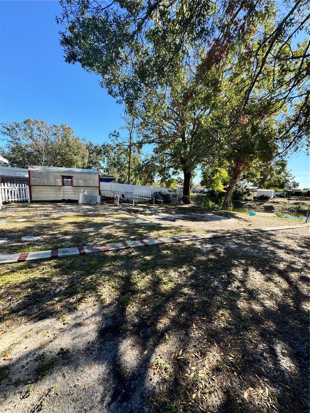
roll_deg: -2.8
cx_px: 155
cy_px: 206
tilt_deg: -5.8
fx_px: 167
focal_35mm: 14
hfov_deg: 85.7
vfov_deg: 102.1
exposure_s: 1/416
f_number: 2.2
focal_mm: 2.22
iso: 40
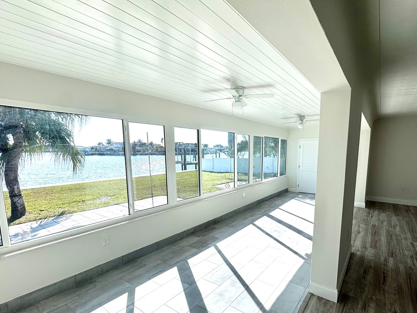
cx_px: 232
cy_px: 181
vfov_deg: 71.1
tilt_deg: -7.8
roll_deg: +0.5
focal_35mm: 18
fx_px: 217
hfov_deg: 87.4
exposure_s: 1/1346
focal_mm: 2.22
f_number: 2.2
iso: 50
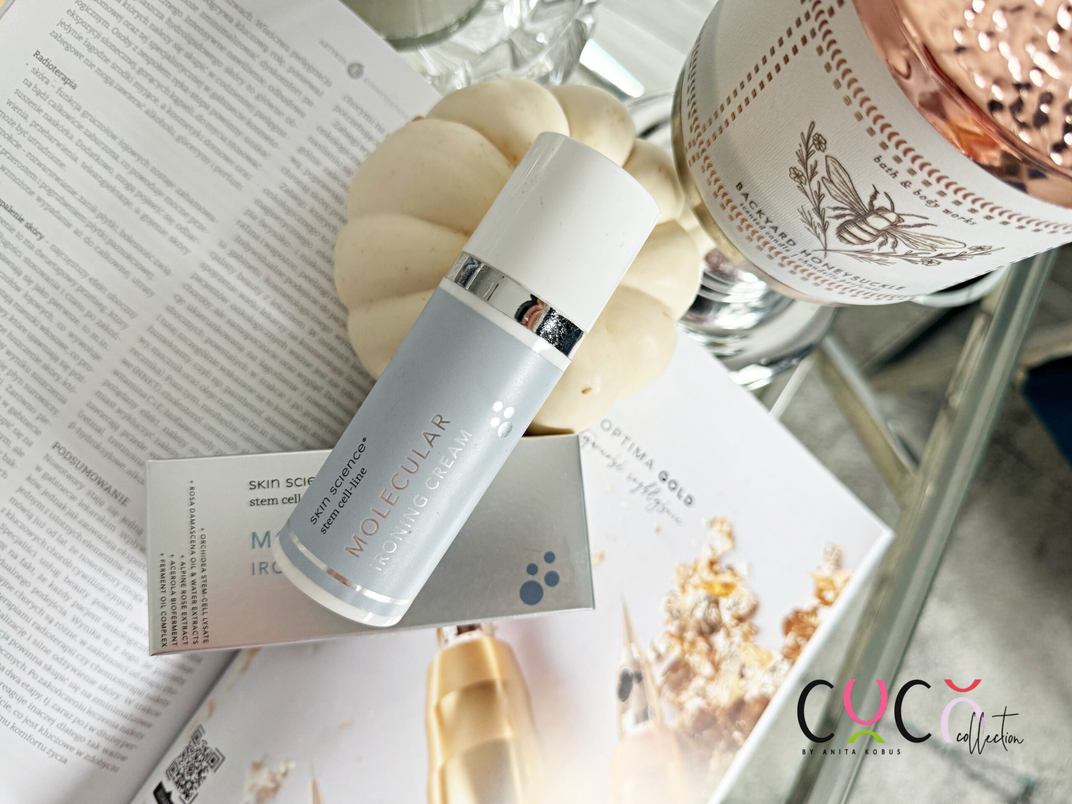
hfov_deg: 71.6
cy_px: 402
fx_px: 743
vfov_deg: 56.8
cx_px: 536
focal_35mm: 24
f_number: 1.78
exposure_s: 1/121
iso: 200
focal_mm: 6.76
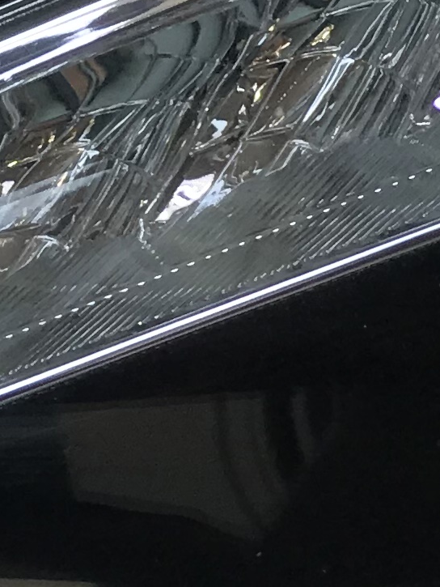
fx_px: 5371
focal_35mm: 317
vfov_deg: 6.2
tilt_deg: -24.5
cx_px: -958
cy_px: 367
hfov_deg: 4.5
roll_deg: +7.2
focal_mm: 6.6
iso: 20
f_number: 2.8
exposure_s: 1/171
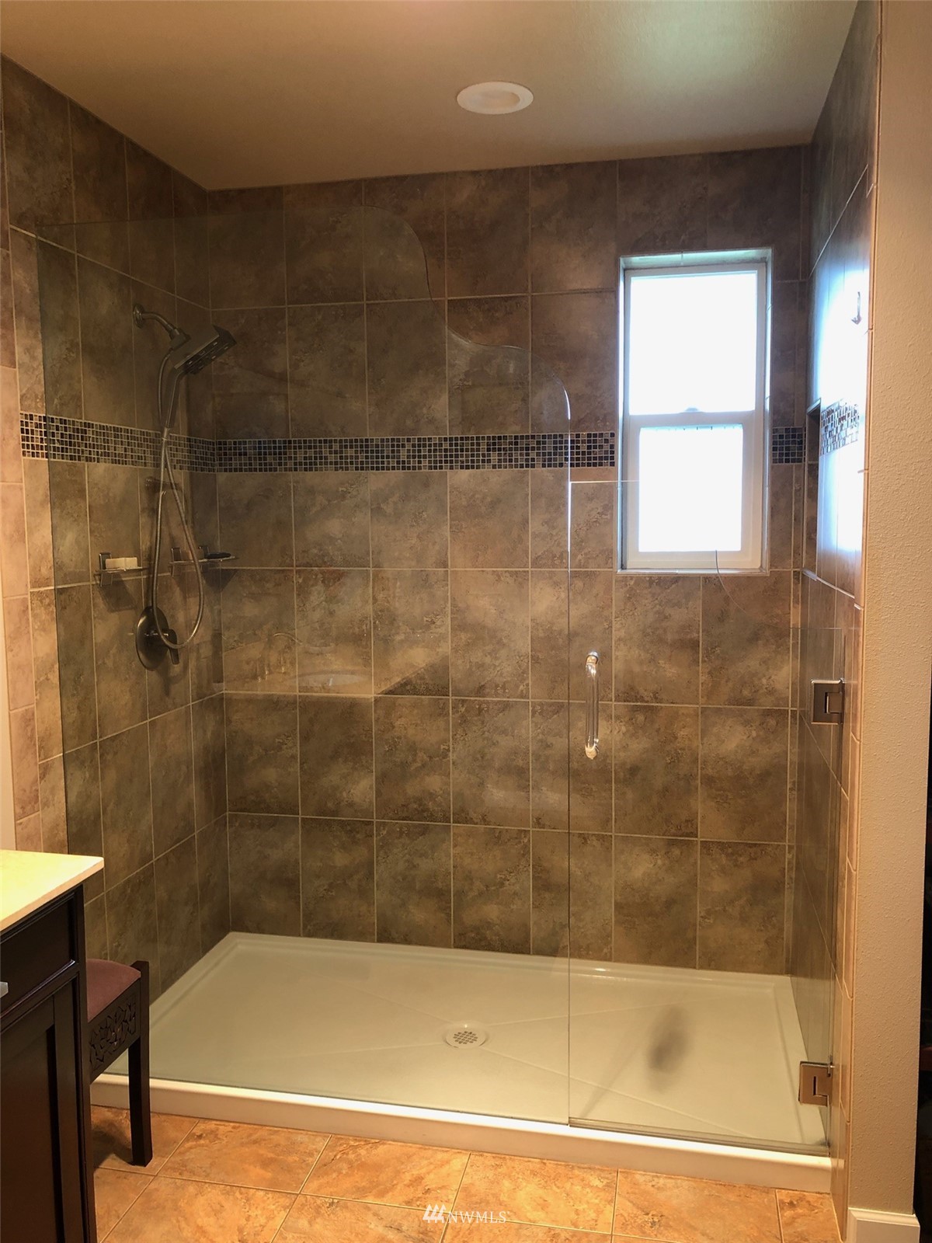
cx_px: 466
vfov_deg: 63.4
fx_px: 1005
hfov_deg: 49.7
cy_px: 622
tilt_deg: -6.6
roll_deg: -0.6
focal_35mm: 28
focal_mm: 3.99
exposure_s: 1/20
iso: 40
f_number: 1.8
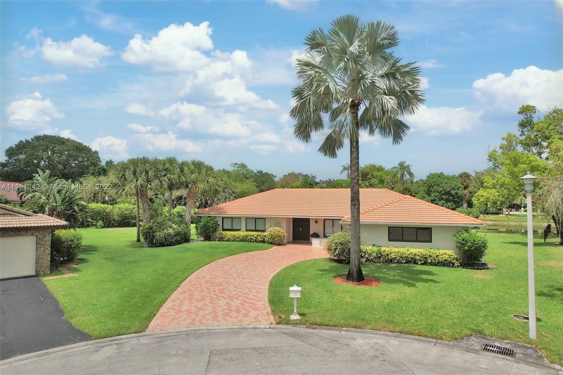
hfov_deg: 78.6
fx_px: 344
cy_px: 188
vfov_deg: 57.2
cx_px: 282
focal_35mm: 22
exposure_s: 1/3000
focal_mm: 8.4
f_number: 2.8
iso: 110
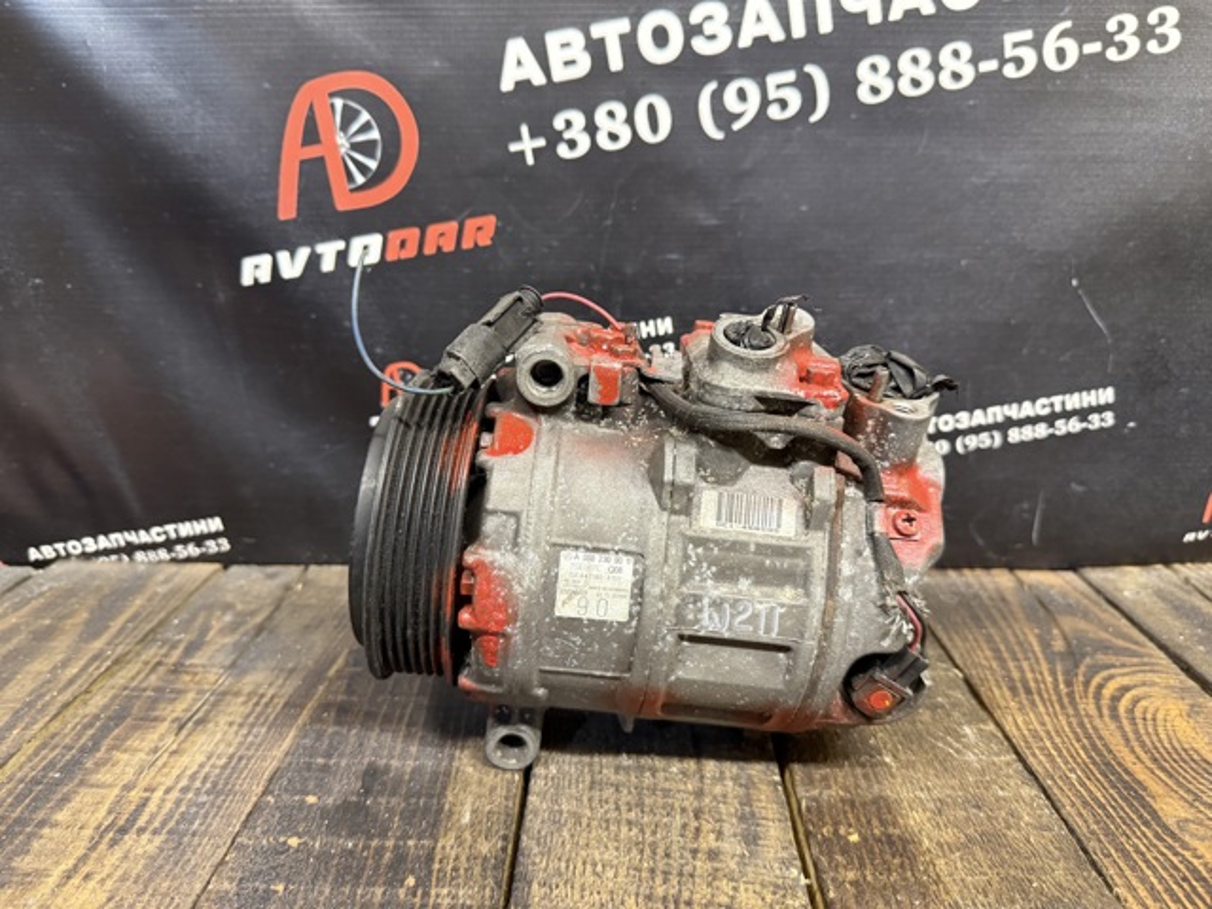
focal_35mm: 24
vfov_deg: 56.8
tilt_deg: -14.5
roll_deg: +0.4
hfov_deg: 71.6
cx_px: 606
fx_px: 840
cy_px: 454
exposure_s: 1/50
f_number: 1.78
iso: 640
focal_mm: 6.76
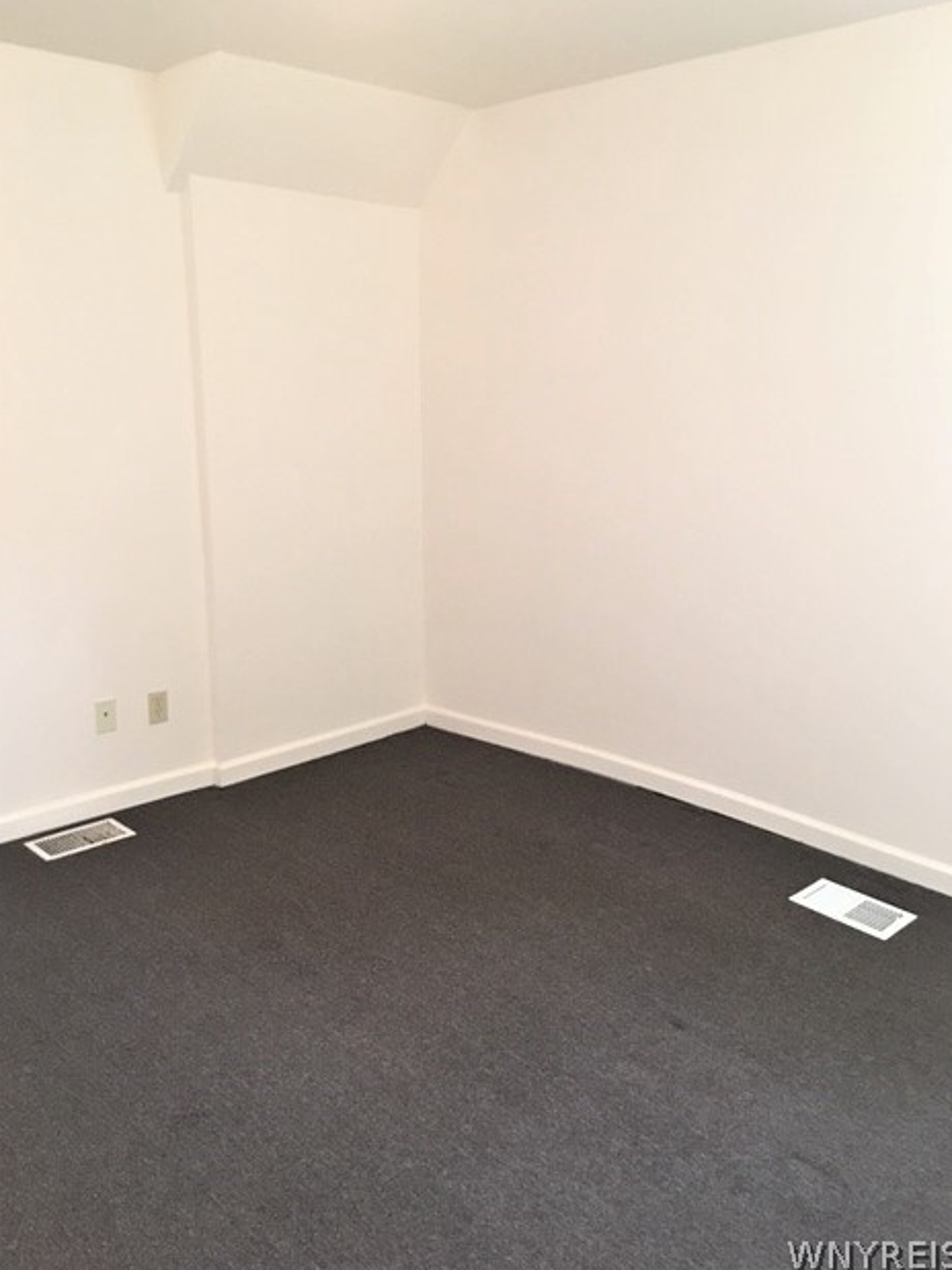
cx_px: 478
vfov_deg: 60.0
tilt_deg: -12.1
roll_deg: +0.6
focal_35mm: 30
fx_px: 1100
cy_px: 628
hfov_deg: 46.8
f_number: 2.2
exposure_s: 1/10
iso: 100
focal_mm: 4.15
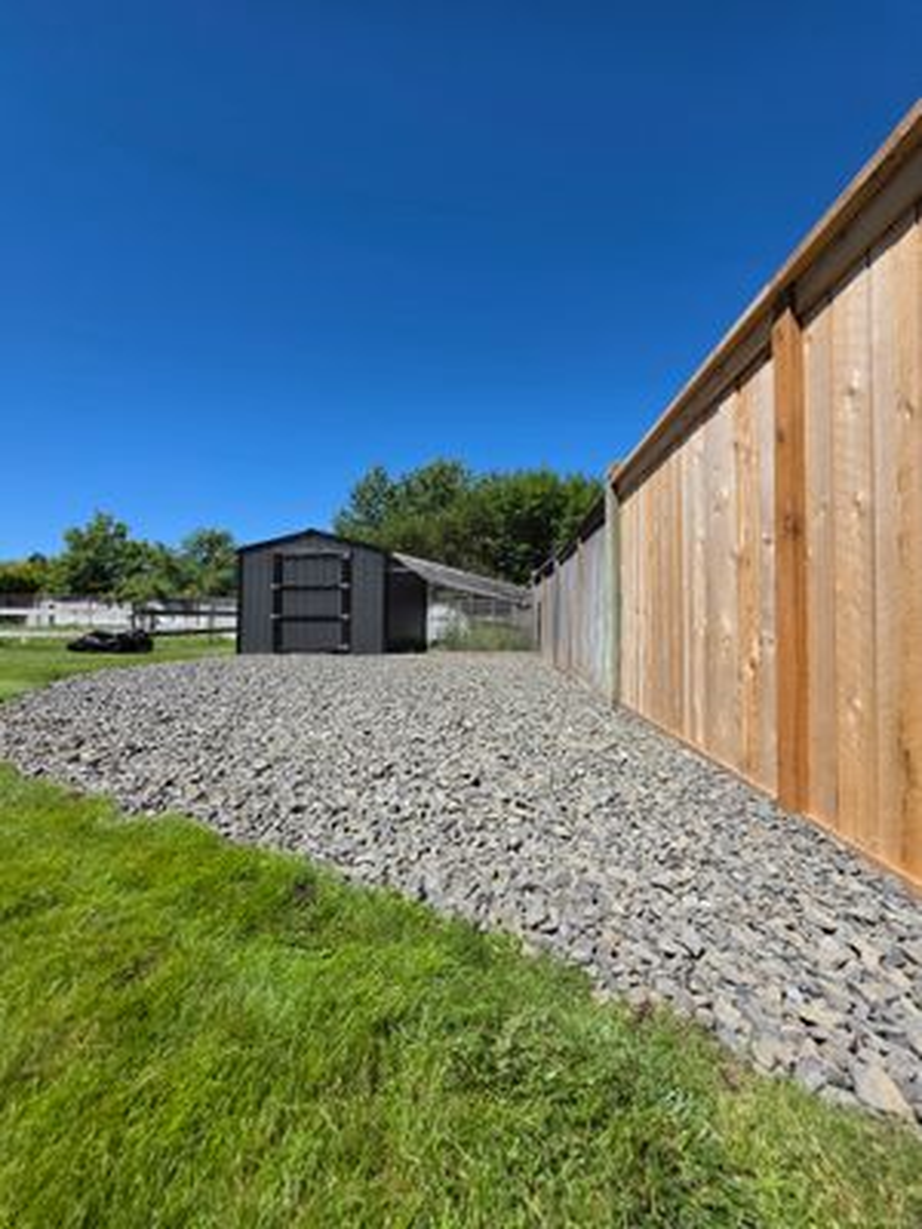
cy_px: 614
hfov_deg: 89.9
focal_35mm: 13
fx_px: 462
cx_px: 461
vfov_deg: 106.2
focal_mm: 2.2
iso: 32
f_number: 1.9
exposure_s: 1/1989
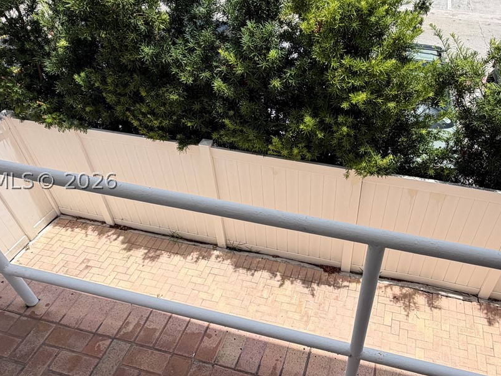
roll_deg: -1.9
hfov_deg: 62.7
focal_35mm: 28
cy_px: 180
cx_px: 309
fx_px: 405
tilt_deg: -40.0
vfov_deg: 49.7
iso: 20
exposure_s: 1/830
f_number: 2.2
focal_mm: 2.22
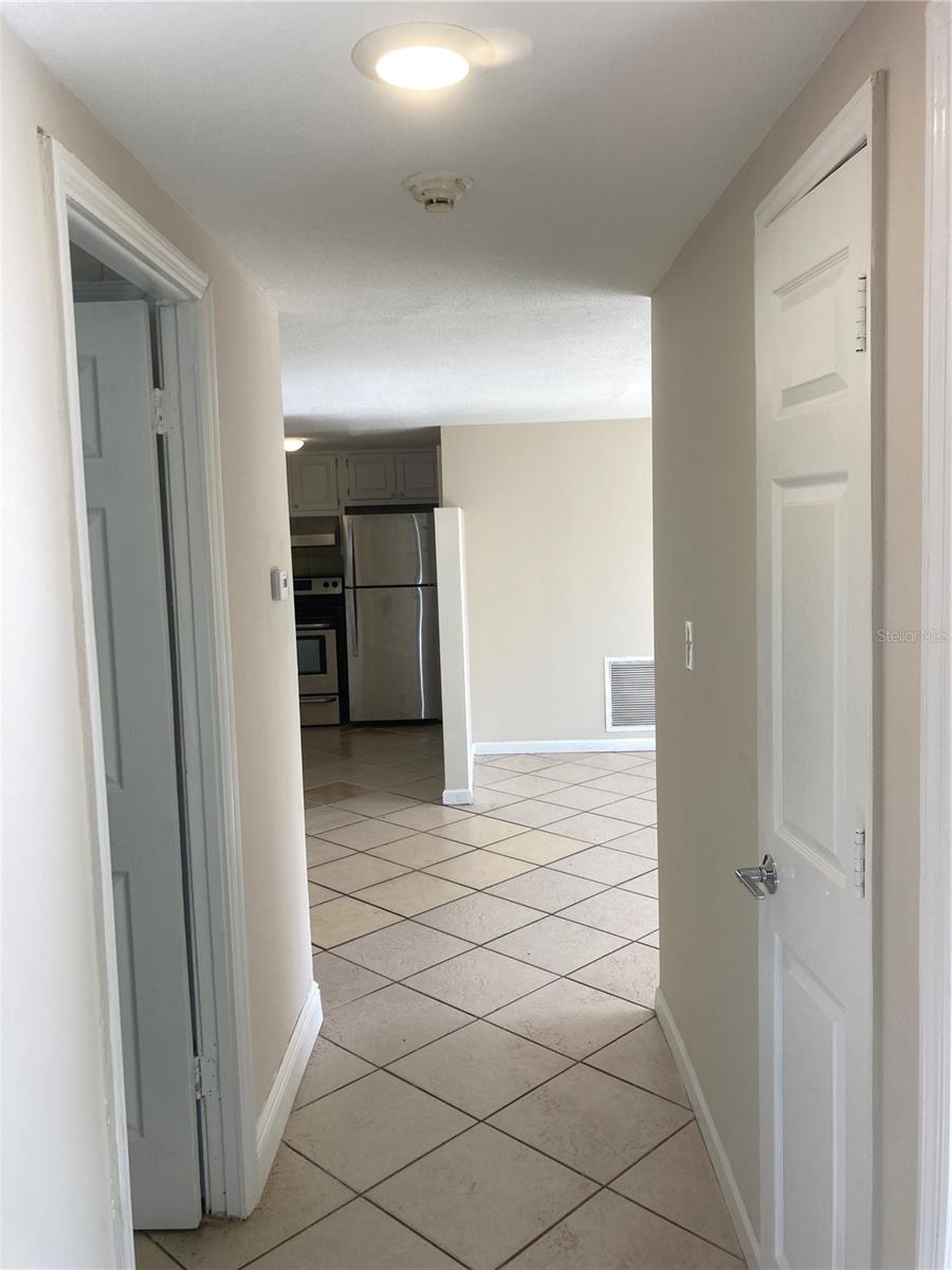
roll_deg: +2.6
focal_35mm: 28
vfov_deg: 63.4
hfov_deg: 49.7
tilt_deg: -4.5
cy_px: 635
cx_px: 476
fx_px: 1027
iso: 20
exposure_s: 1/120
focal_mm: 3.99
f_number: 1.8
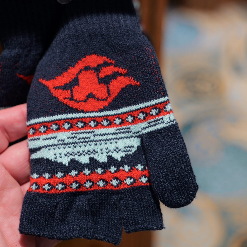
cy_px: 123
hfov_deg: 23.9
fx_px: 581
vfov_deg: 24.0
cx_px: 85
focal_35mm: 72
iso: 640
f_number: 4
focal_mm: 56
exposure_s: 1/60
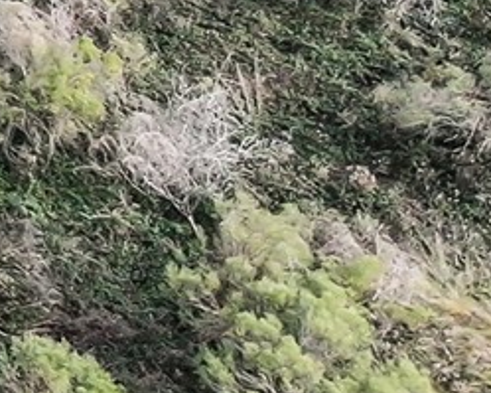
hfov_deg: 8.1
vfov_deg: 7.3
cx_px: -1135
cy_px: -682
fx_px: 2804
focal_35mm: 193
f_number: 2.8
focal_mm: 12.29
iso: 160
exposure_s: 1/1250
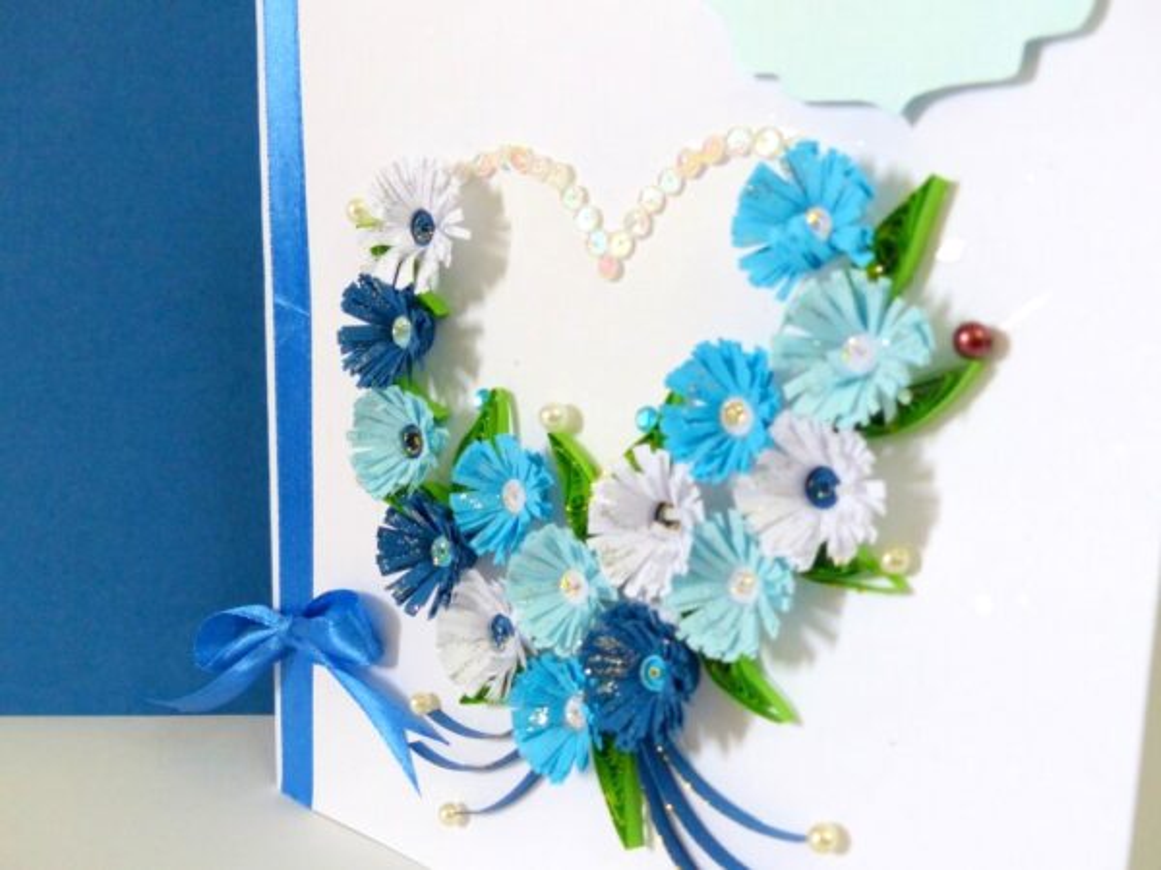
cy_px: 435
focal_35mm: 35
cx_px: 580
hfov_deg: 52.6
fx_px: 1174
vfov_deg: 40.7
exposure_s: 1/60
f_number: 2.8
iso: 320
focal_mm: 6.3
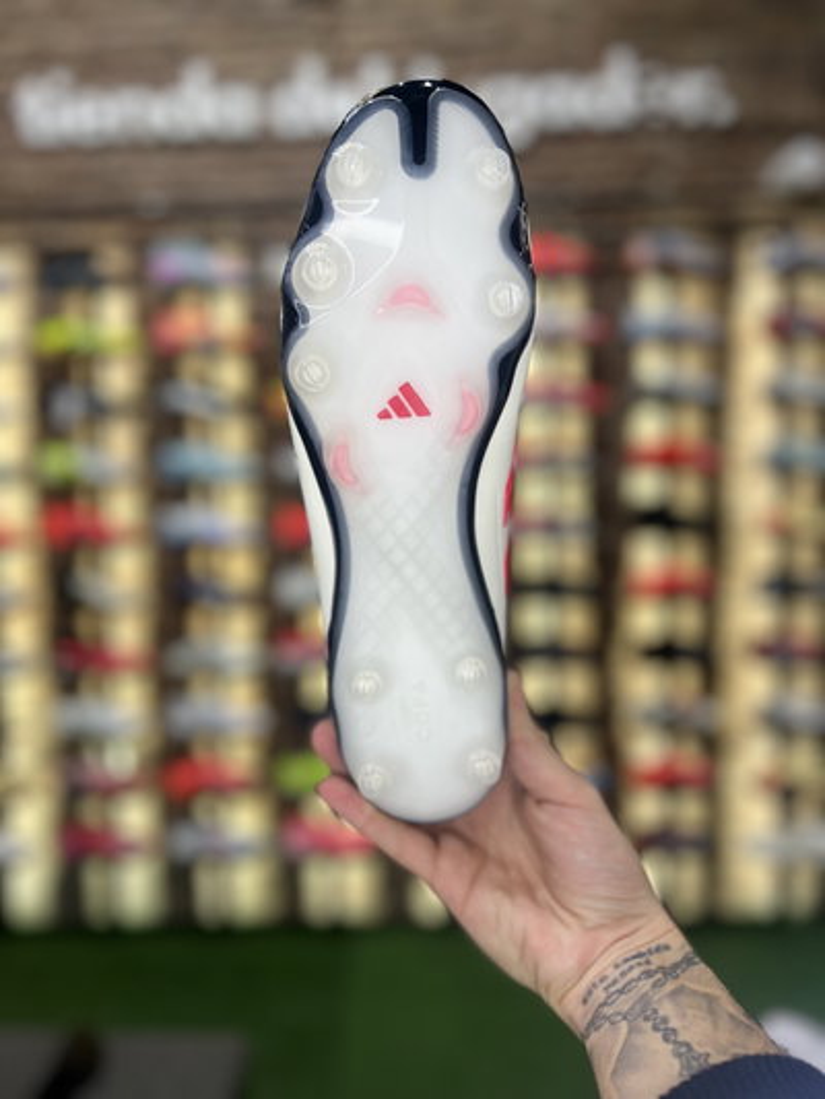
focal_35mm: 26
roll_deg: -0.3
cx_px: 412
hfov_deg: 53.1
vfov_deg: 67.3
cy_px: 550
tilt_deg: -3.4
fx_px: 826
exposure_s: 1/100
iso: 64
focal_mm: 5.7
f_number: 1.5
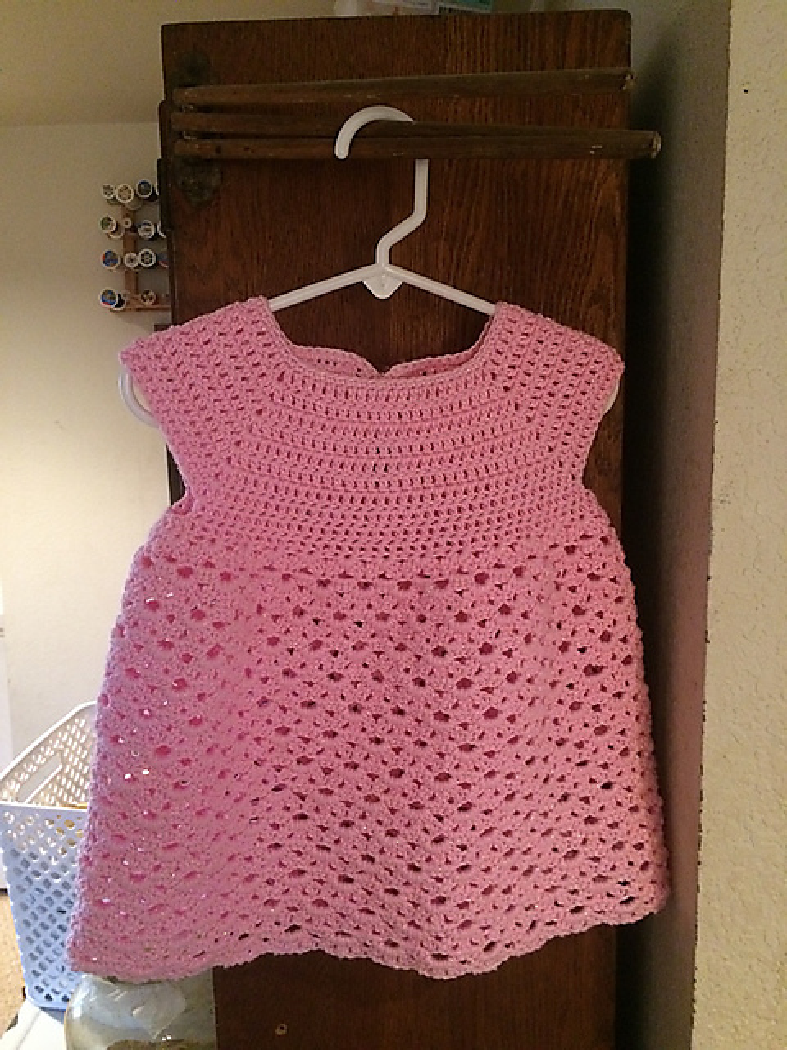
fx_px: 879
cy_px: 525
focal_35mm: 29
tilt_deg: -8.3
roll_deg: +1.4
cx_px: 394
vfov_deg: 61.7
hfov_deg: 48.2
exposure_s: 1/15
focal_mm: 4.15
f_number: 2.2
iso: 400
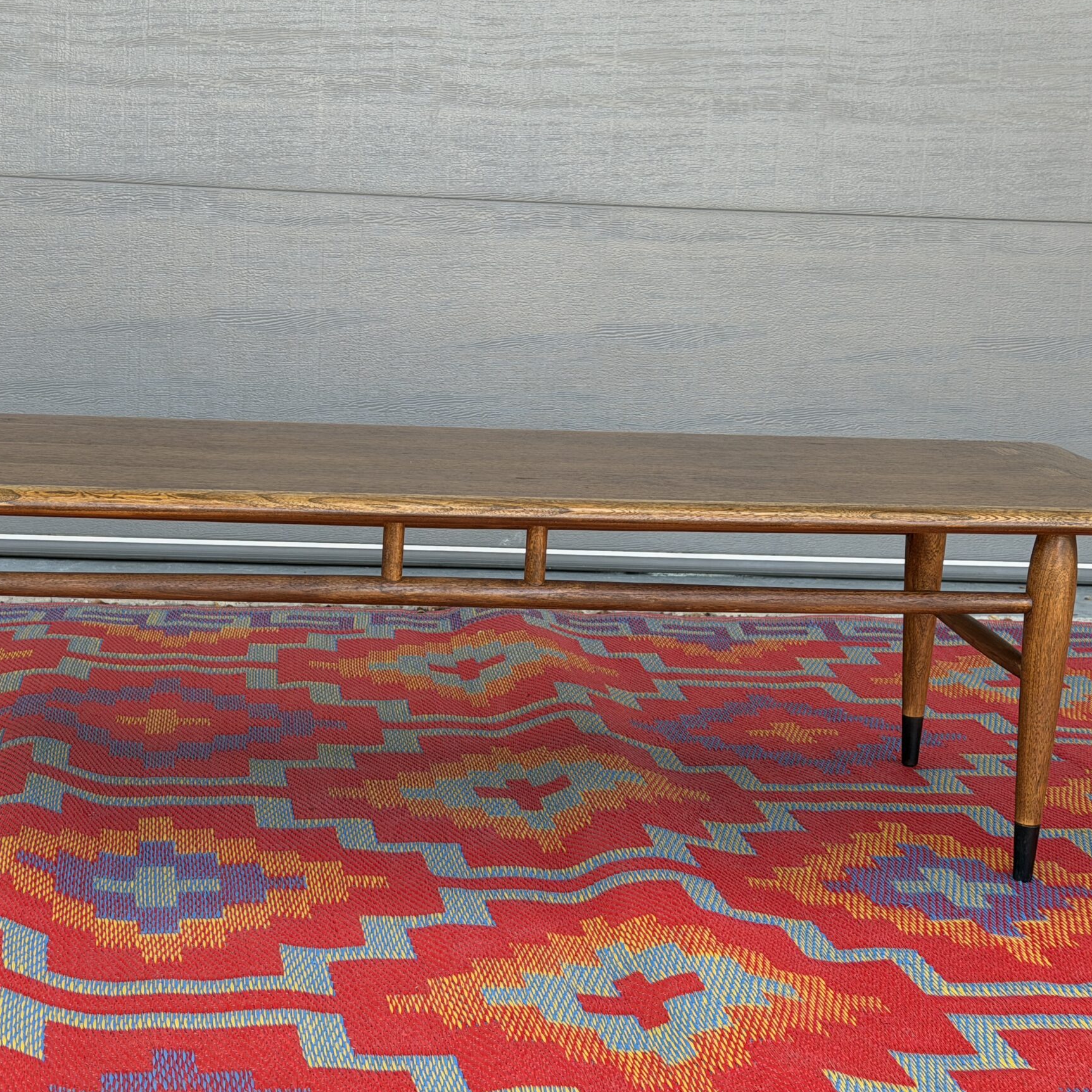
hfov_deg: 27.2
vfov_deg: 27.3
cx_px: 430
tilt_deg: -8.0
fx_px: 2248
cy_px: 561
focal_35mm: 63
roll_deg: -1.8
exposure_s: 1/168
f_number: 1.78
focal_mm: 6.76
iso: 50
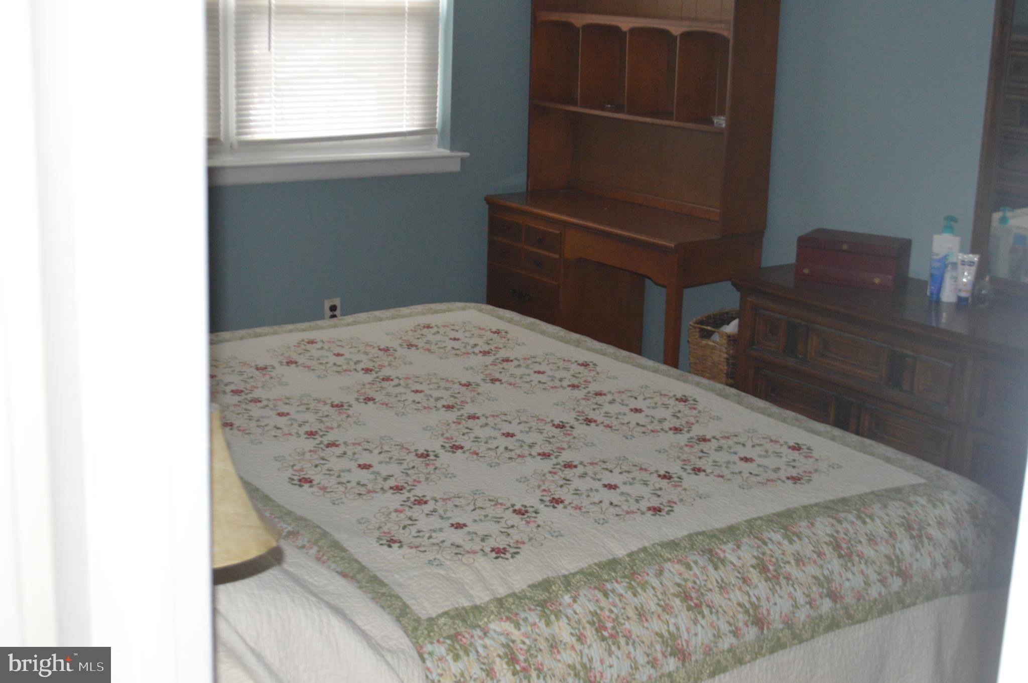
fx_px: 1284
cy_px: 342
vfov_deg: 29.8
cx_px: 514
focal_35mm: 45
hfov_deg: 43.6
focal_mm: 30
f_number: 4.5
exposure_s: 1/60
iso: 2000
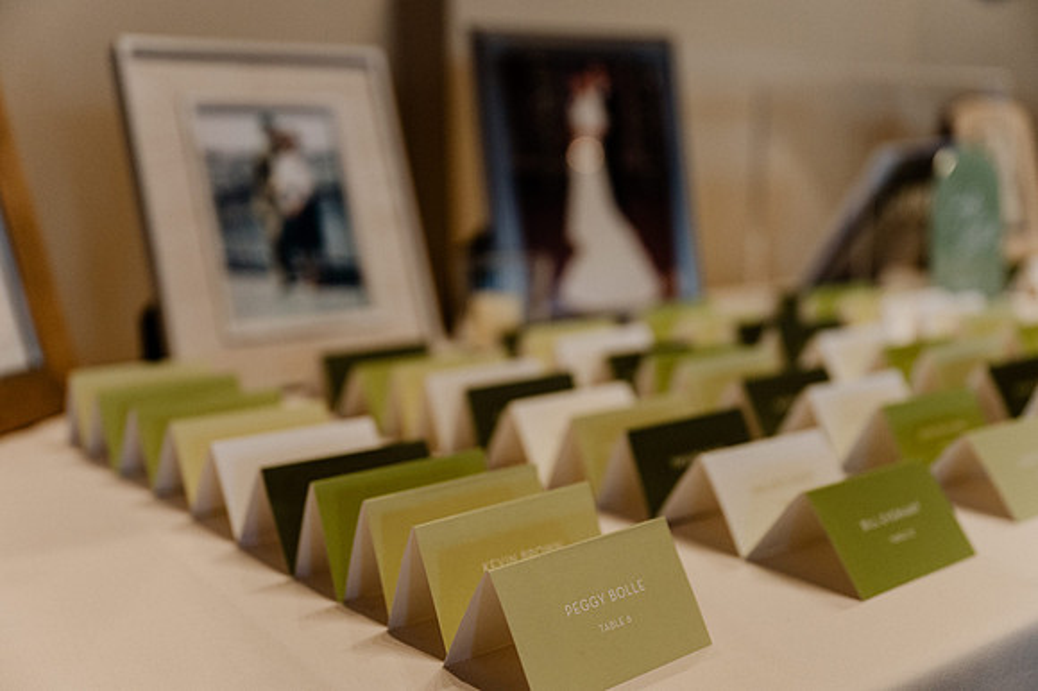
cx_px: 519
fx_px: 1172
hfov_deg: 47.8
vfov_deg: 32.8
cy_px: 346
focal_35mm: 41
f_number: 2.8
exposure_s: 1/400
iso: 1600
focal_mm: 40
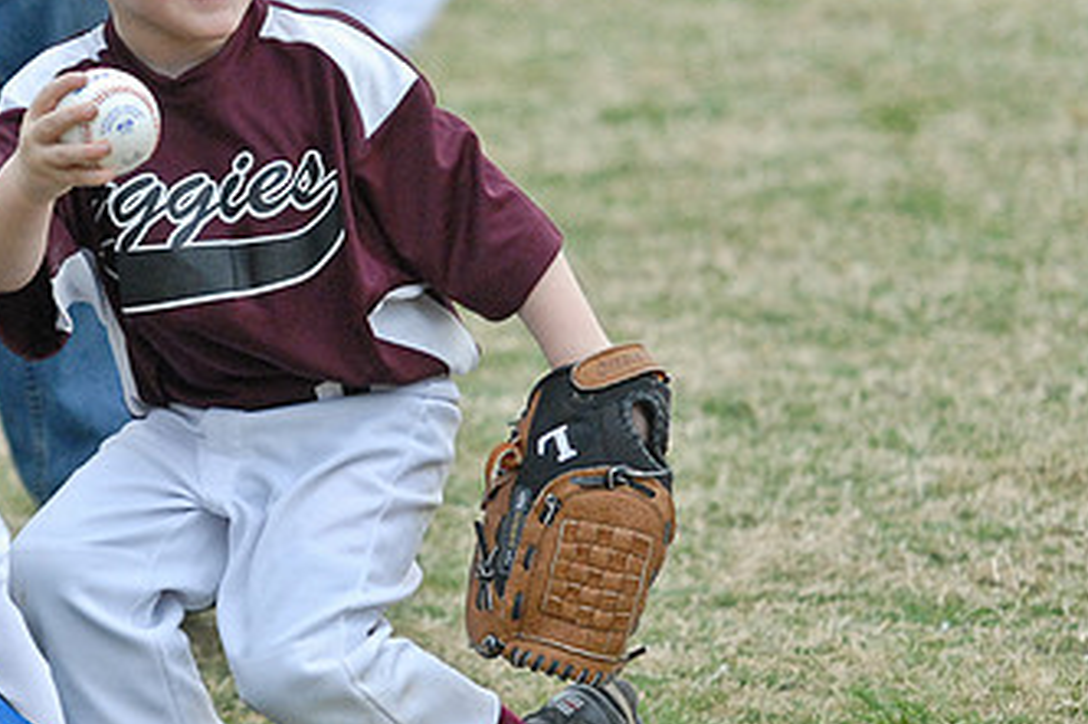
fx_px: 8881
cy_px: 324
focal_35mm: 294
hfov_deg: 7.0
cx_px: 167
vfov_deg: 4.7
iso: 1000
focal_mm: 112
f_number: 2.8
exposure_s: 1/1500
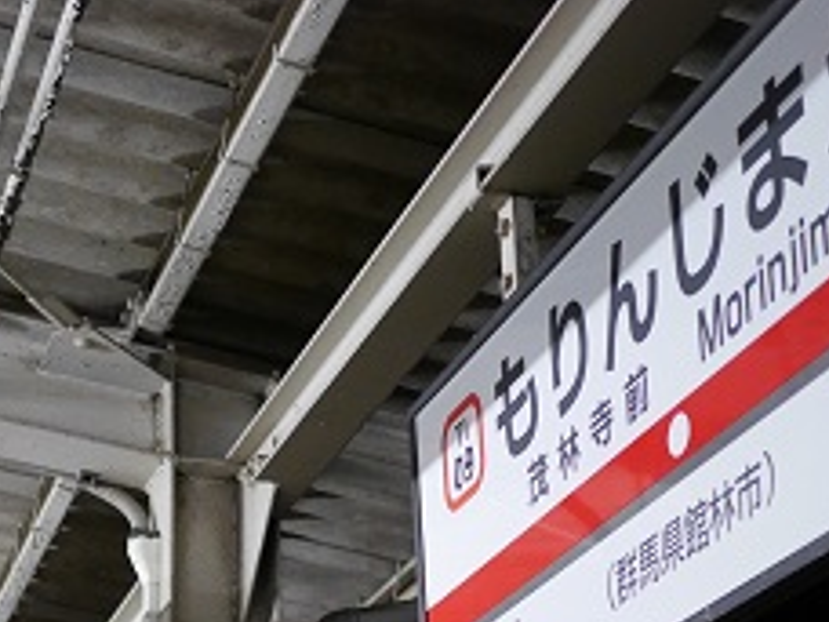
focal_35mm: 84
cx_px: 93
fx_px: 2012
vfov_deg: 16.4
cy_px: 866
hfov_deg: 22.7
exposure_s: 1/60
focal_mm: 15
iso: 1000
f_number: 1.7
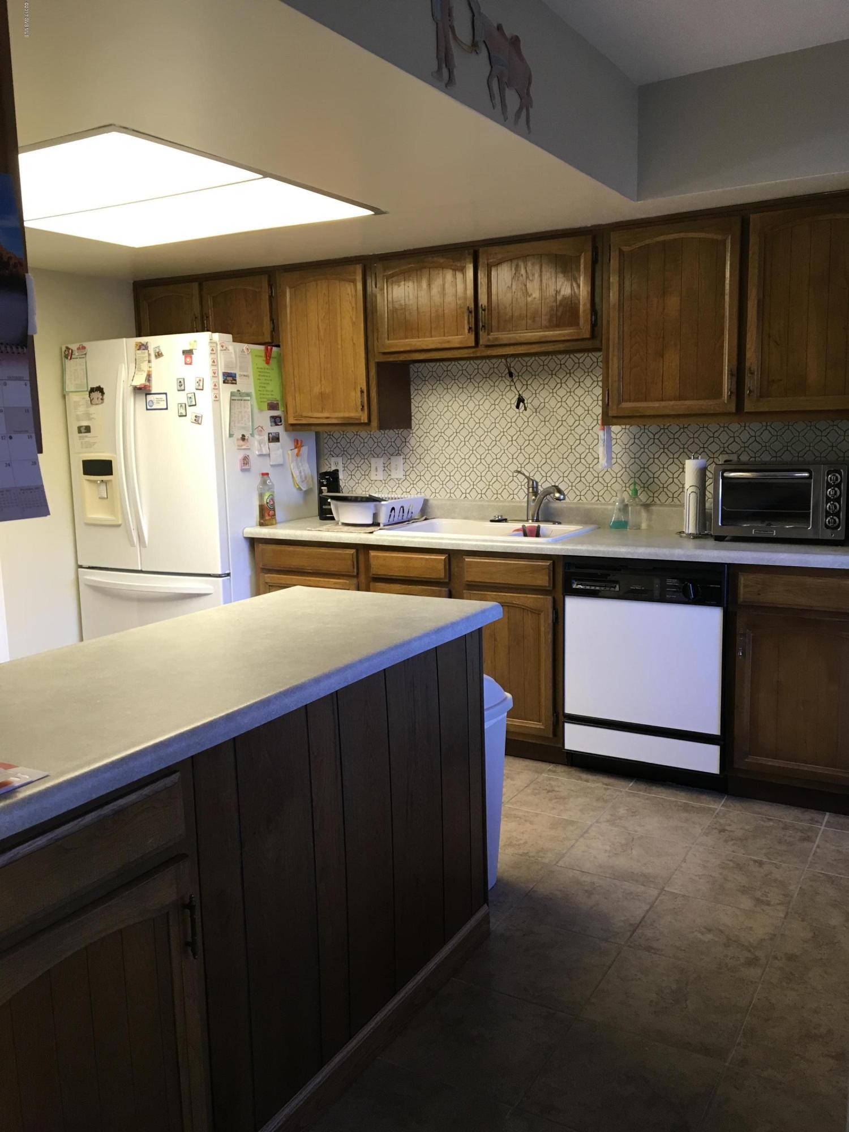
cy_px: 566
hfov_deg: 48.2
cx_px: 424
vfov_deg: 61.7
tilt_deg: -9.0
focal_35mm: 29
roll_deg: +2.5
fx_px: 948
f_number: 2.2
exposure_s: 1/30
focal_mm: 4.15
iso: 80
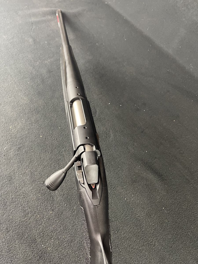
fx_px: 191
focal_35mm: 25
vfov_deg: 69.4
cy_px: 132
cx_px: 99
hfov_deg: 54.9
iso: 400
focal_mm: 5.1
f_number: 1.6
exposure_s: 1/40
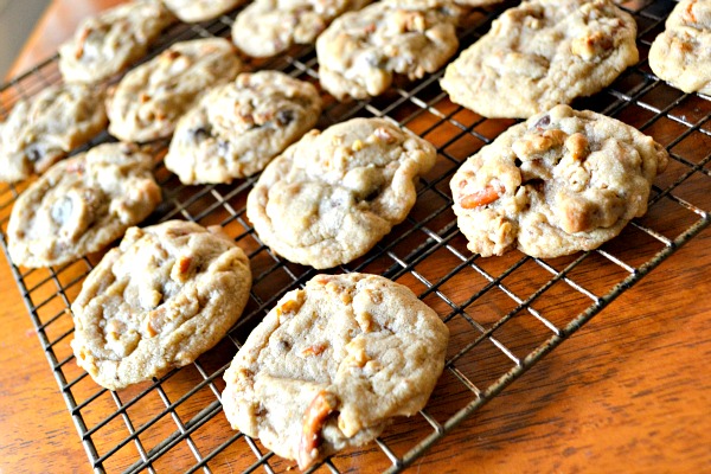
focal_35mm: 39
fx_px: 770
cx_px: 356
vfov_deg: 34.2
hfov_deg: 49.6
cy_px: 237
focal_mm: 26
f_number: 4.2
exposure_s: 1/15
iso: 900
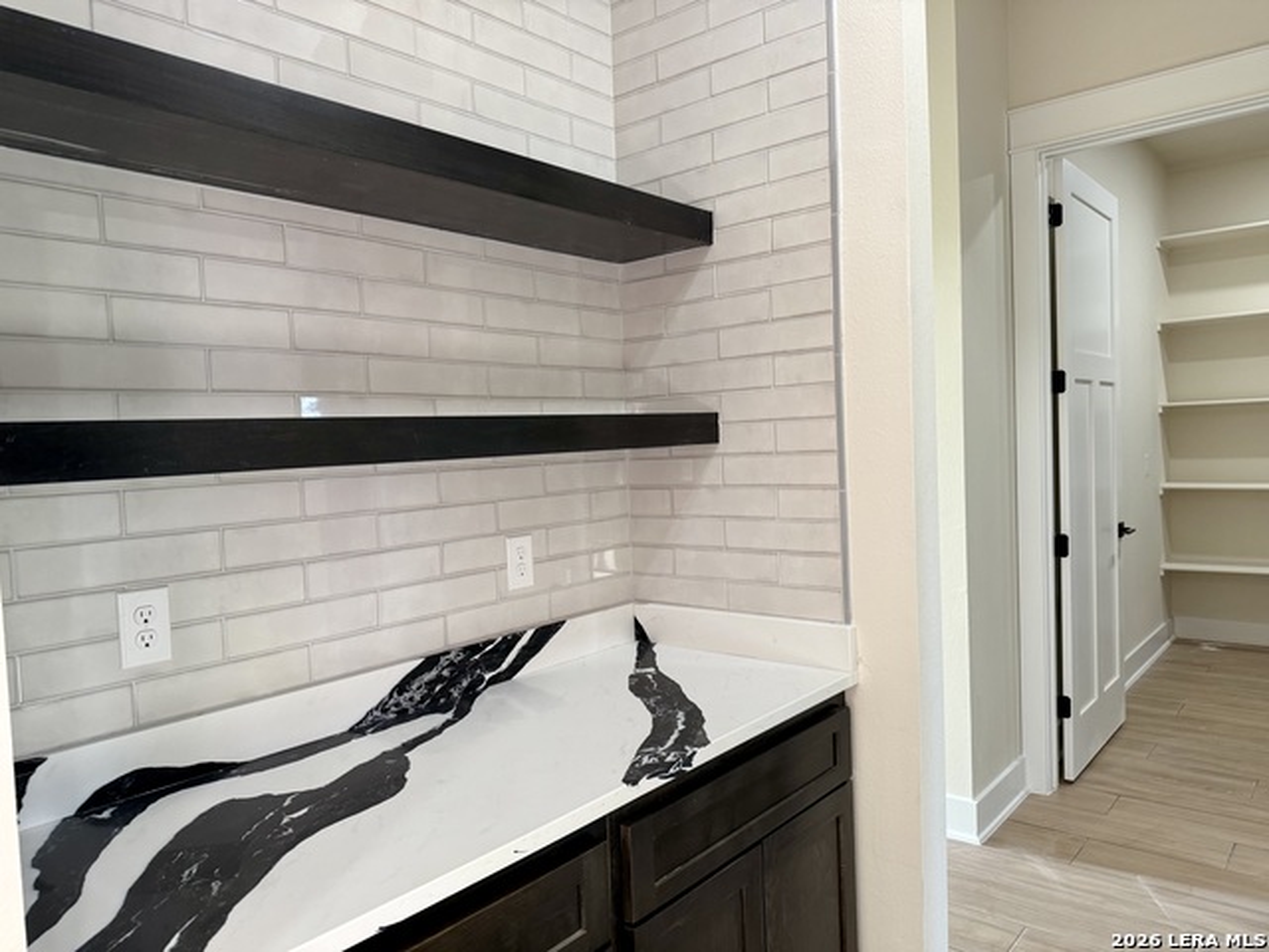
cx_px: 634
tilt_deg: -2.4
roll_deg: +3.1
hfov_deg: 71.6
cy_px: 476
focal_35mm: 24
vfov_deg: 56.8
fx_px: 880
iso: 200
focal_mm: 6.76
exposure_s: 1/112
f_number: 1.78
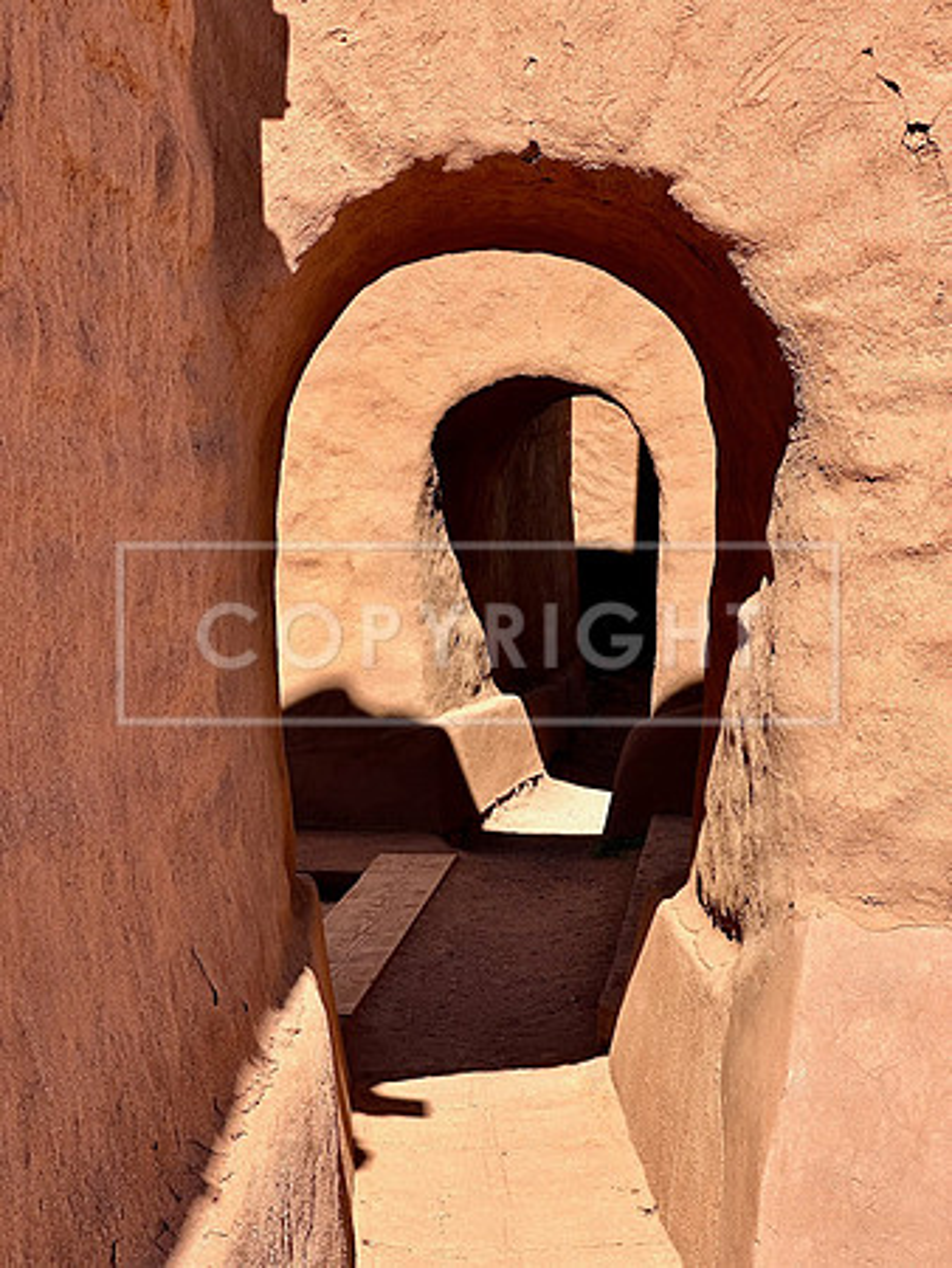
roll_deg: -1.0
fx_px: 2821
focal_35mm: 77
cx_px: 476
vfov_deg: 25.3
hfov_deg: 19.2
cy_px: 634
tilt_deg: -2.6
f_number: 2.8
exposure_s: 1/440
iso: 32
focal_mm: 9
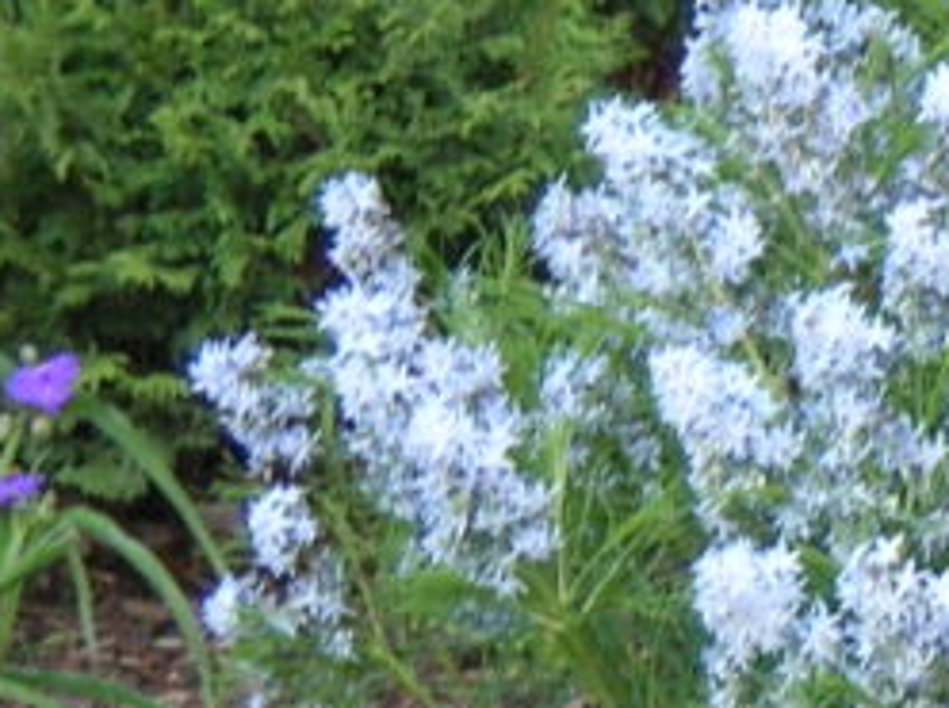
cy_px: 762
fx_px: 10863
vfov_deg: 3.7
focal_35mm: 397
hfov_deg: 4.9
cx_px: 1917
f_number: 3.5
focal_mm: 15.9
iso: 50
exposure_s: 1/52
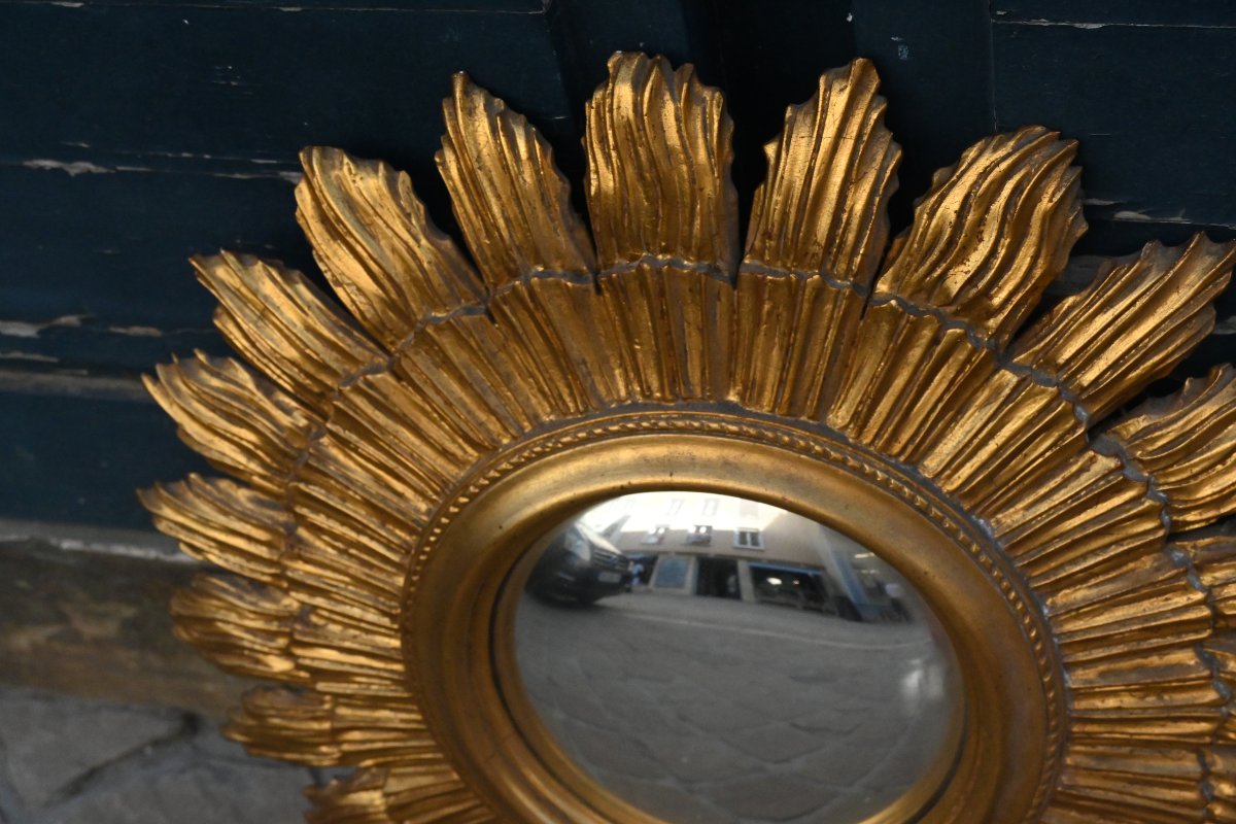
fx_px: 1957
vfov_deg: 23.8
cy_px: 412
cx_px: 618
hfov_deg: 35.1
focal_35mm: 57
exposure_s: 1/4000
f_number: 6.3
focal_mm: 38
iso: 3600
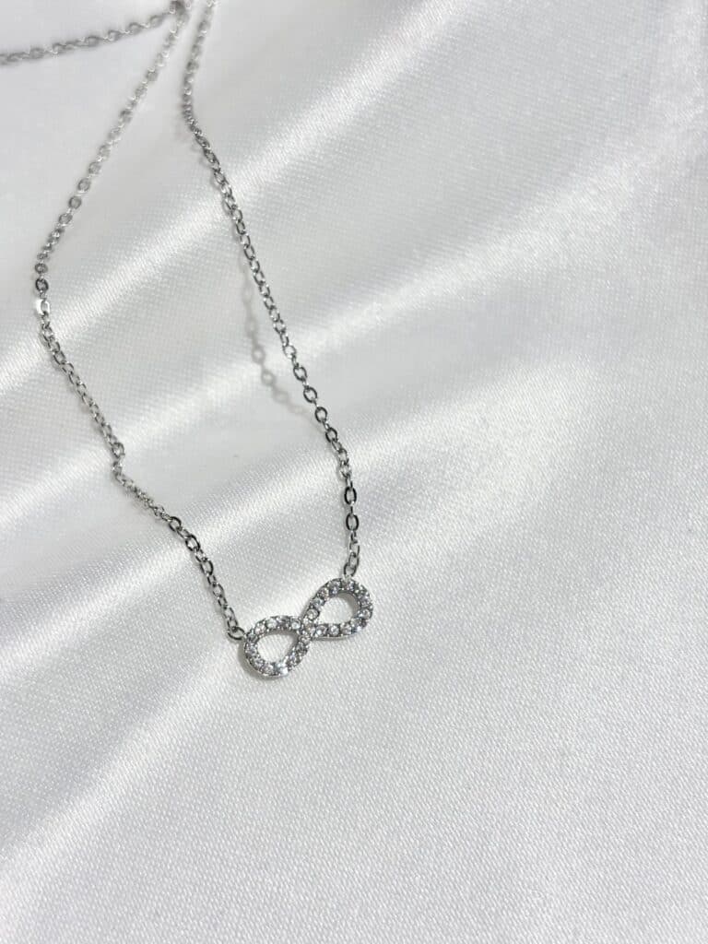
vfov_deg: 36.8
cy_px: 472
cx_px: 354
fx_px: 1418
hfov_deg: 28.0
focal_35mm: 52
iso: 32
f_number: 1.6
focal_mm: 5.96
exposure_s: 1/373
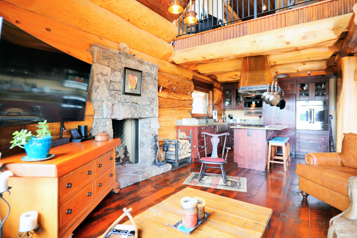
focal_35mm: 18
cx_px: 178
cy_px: 119
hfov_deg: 90.0
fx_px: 178
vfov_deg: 67.4
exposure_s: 1/30
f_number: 1.7
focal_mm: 9
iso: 800
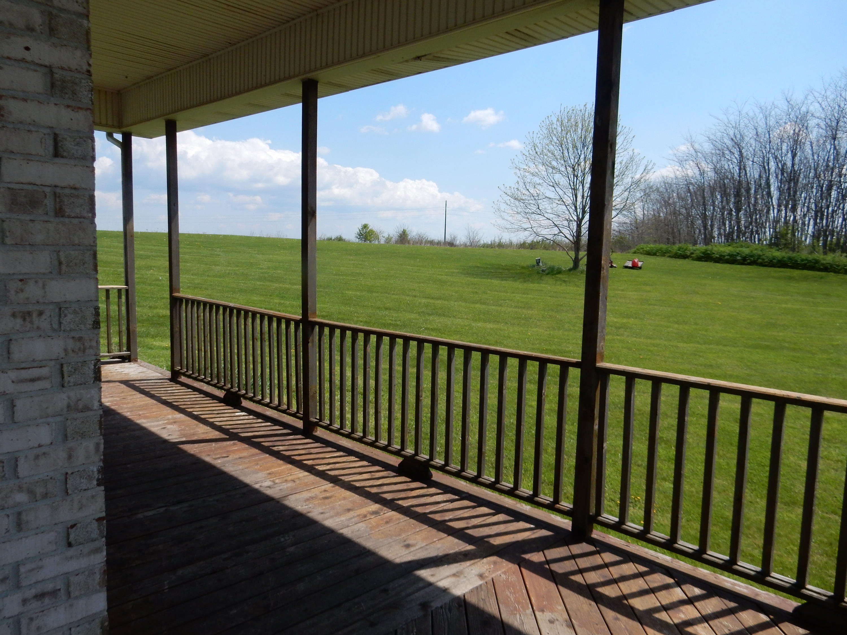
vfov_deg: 54.9
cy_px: 318
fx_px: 612
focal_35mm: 25
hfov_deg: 69.4
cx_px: 424
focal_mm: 4.5
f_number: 3.7
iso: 125
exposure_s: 1/1600
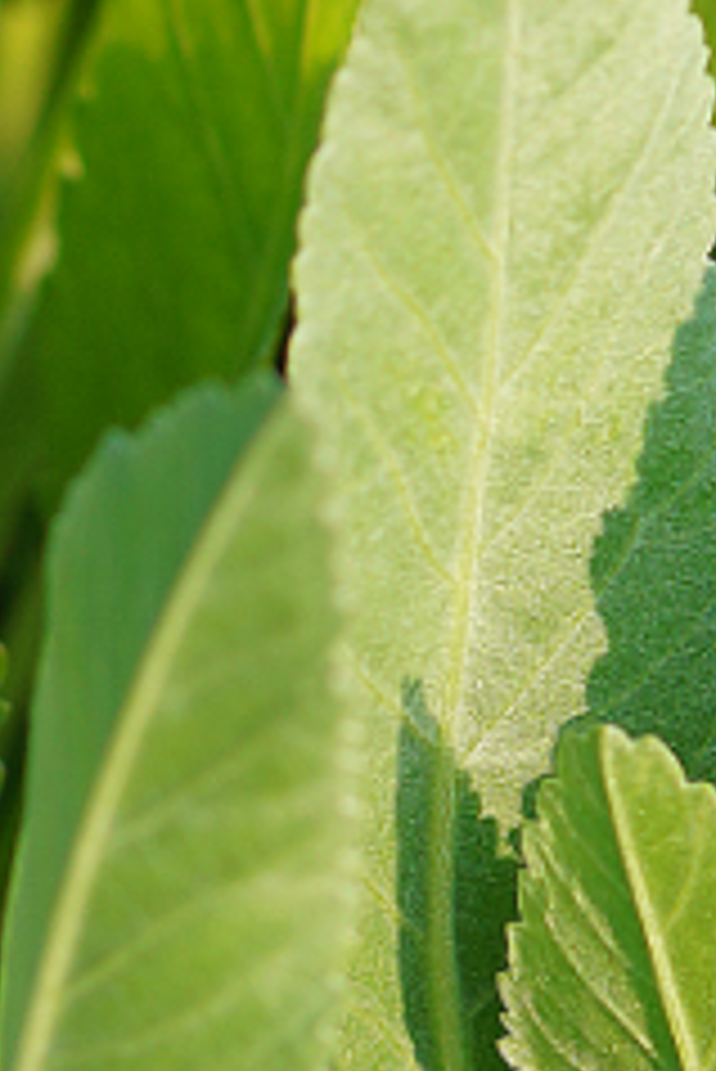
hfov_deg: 1.8
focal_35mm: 757
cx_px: -707
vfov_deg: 2.7
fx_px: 22549
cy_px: 716
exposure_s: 1/200
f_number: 4.5
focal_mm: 100
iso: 100
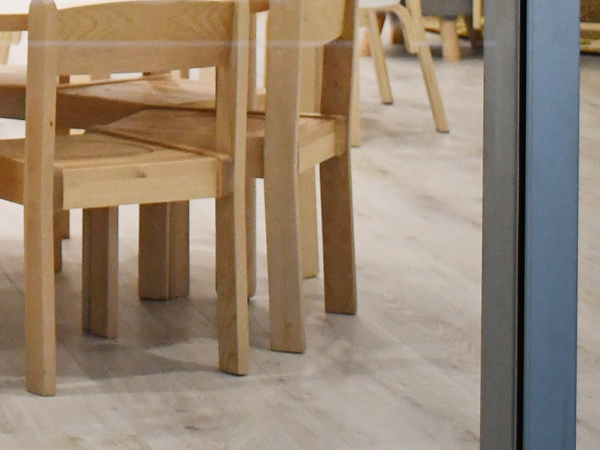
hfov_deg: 10.8
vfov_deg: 8.4
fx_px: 2999
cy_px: -255
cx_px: -445
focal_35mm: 173
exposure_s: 1/125
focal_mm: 31
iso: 1800
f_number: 4.2
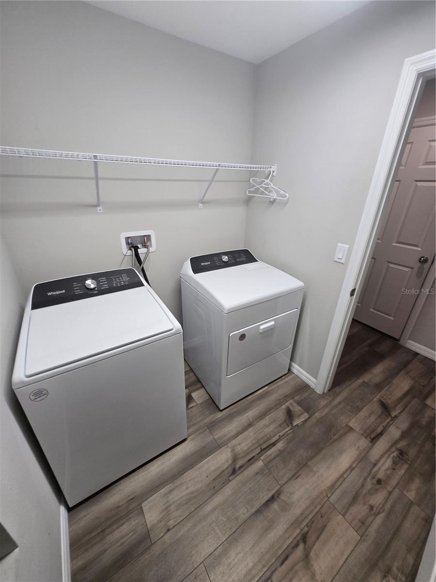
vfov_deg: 106.2
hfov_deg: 89.9
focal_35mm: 13
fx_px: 218
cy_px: 291
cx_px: 218
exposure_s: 1/60
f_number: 2.2
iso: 64
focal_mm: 1.7
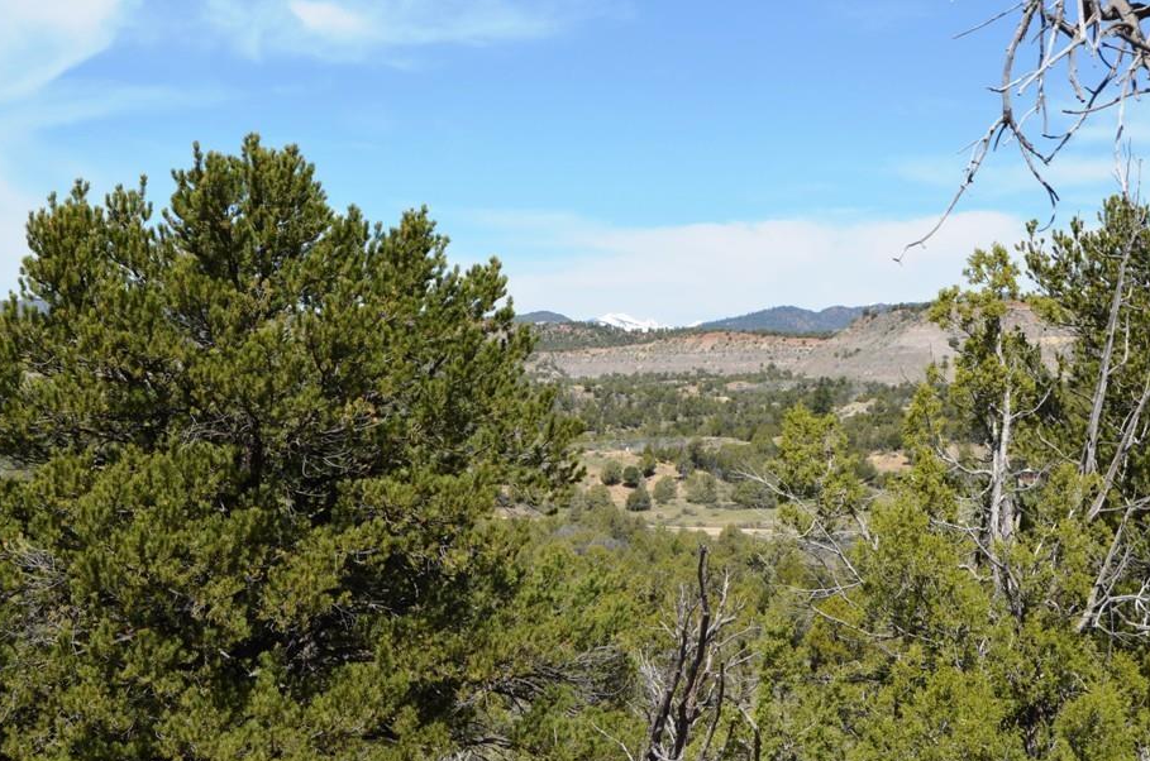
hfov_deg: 28.5
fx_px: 2263
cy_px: 407
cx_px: 554
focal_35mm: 71
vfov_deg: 19.1
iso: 100
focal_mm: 42
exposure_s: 1/200
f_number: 10
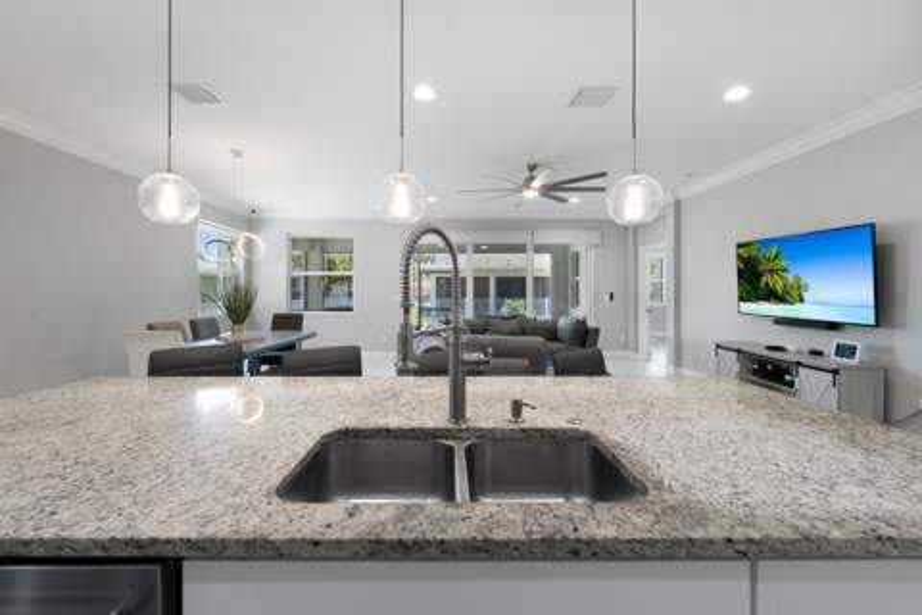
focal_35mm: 14
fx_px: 359
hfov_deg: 104.3
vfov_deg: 81.2
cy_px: 308
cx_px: 461
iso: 250
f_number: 9
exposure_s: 1/5
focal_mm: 14
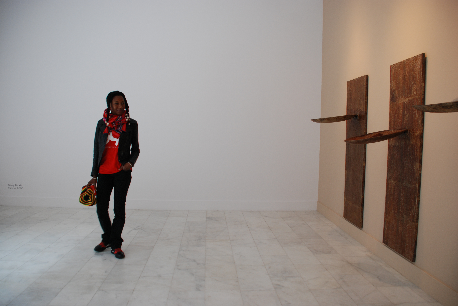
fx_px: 344
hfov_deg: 67.3
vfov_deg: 48.0
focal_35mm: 27
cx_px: 229
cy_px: 153
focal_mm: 18
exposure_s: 1/60
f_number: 4
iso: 320
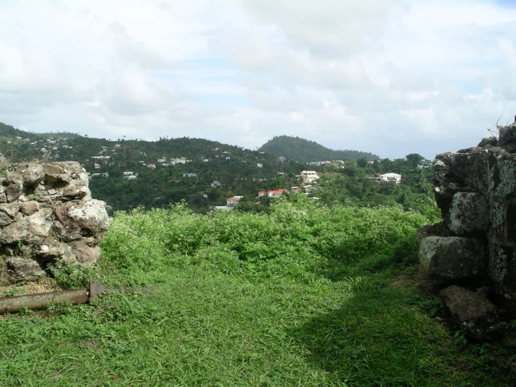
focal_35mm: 37
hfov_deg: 50.1
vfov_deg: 38.7
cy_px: 194
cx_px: 258
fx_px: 552
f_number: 7.9
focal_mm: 7.8
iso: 64
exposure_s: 1/160
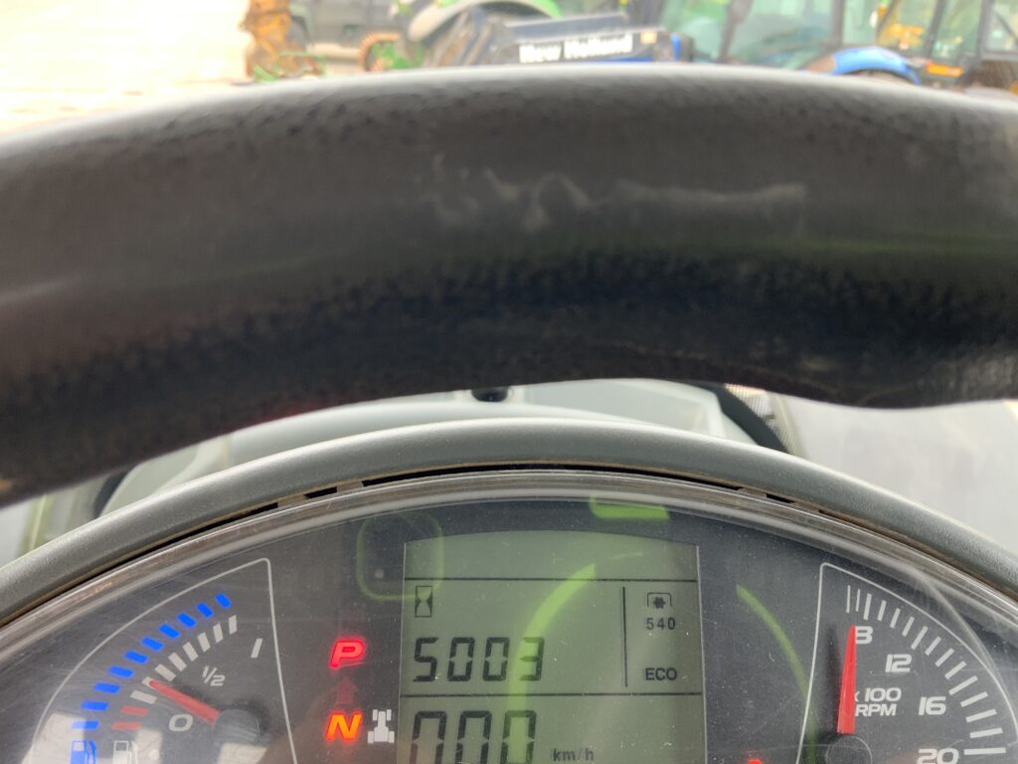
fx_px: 853
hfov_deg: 61.7
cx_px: 509
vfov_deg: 48.2
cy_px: 382
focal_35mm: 29
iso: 64
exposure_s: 1/86
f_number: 1.8
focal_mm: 3
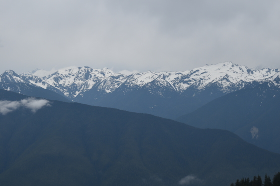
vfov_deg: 16.5
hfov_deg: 24.6
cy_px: 93
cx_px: 140
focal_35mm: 82
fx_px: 641
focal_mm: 55
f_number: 9
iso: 100
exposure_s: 1/320
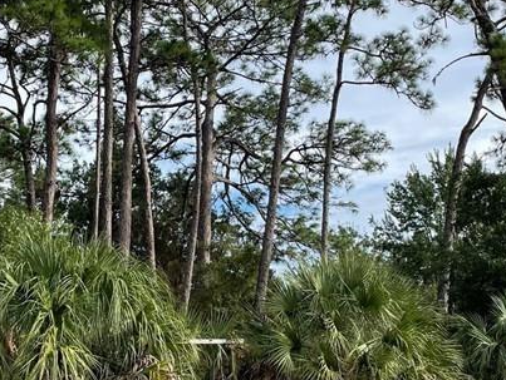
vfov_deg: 22.2
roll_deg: -0.4
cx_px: 181
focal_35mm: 66
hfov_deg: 29.2
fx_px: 966
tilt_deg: +14.6
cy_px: 140
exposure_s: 1/1825
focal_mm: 4.2
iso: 32
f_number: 1.6
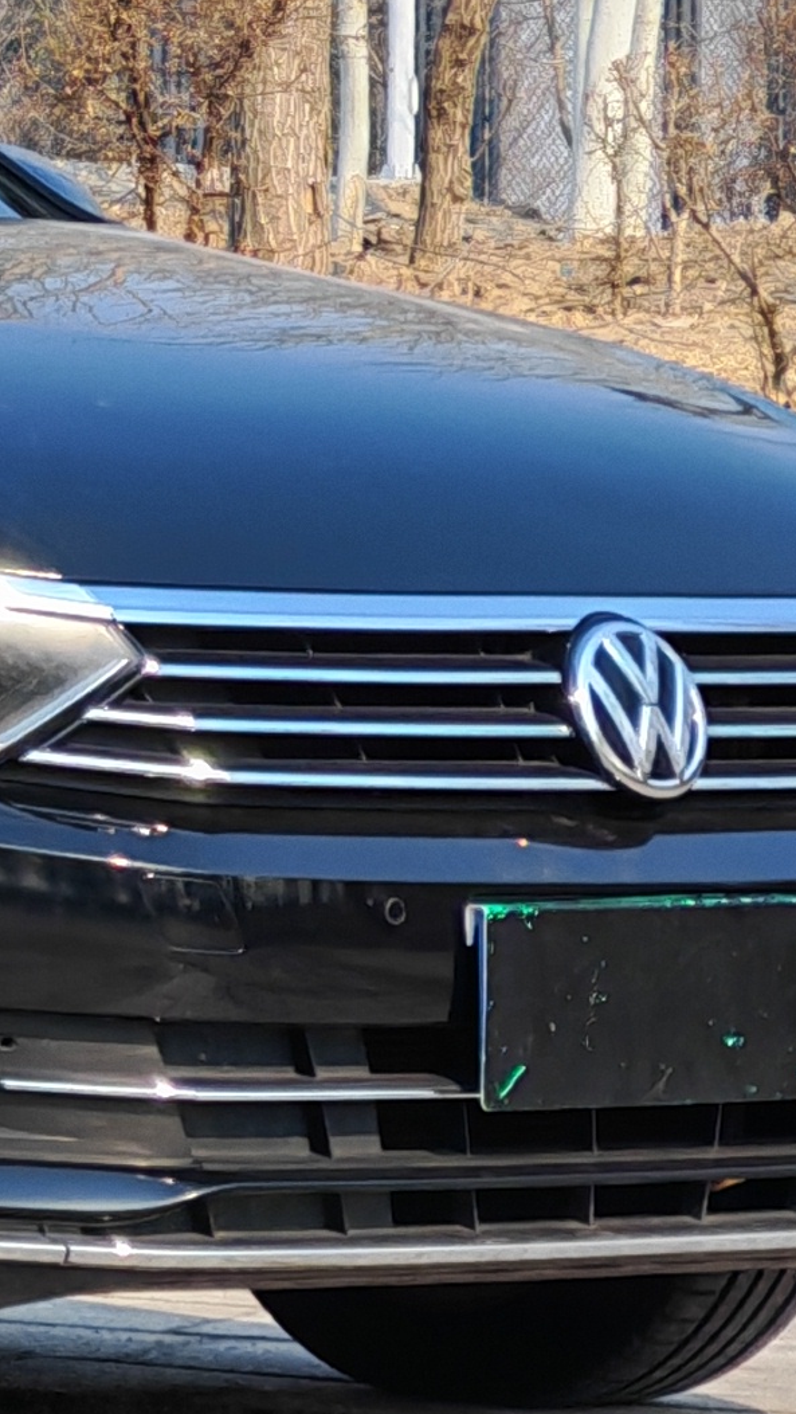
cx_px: -1128
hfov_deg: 3.9
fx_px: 11434
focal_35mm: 305
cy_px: 124
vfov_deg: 7.1
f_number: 2.4
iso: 50
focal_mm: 8.67
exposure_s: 1/440
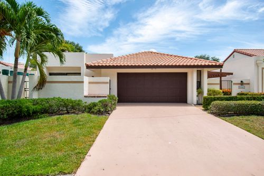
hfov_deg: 81.2
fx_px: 154
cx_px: 132
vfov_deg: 59.5
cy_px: 88
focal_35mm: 21
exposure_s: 1/1600
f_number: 6.3
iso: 400
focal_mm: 14
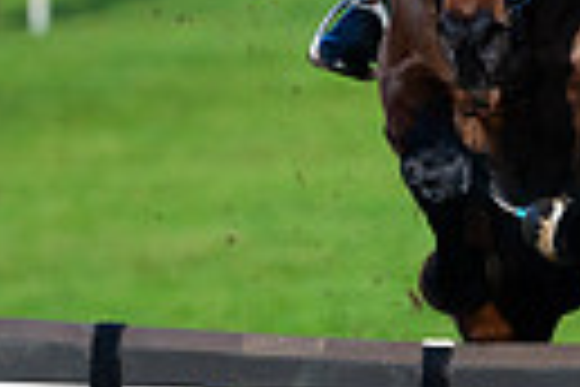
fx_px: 17737
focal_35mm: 1101
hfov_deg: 1.9
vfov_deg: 1.2
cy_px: -28
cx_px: 1284
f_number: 3.5
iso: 320
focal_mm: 185
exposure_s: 1/4000
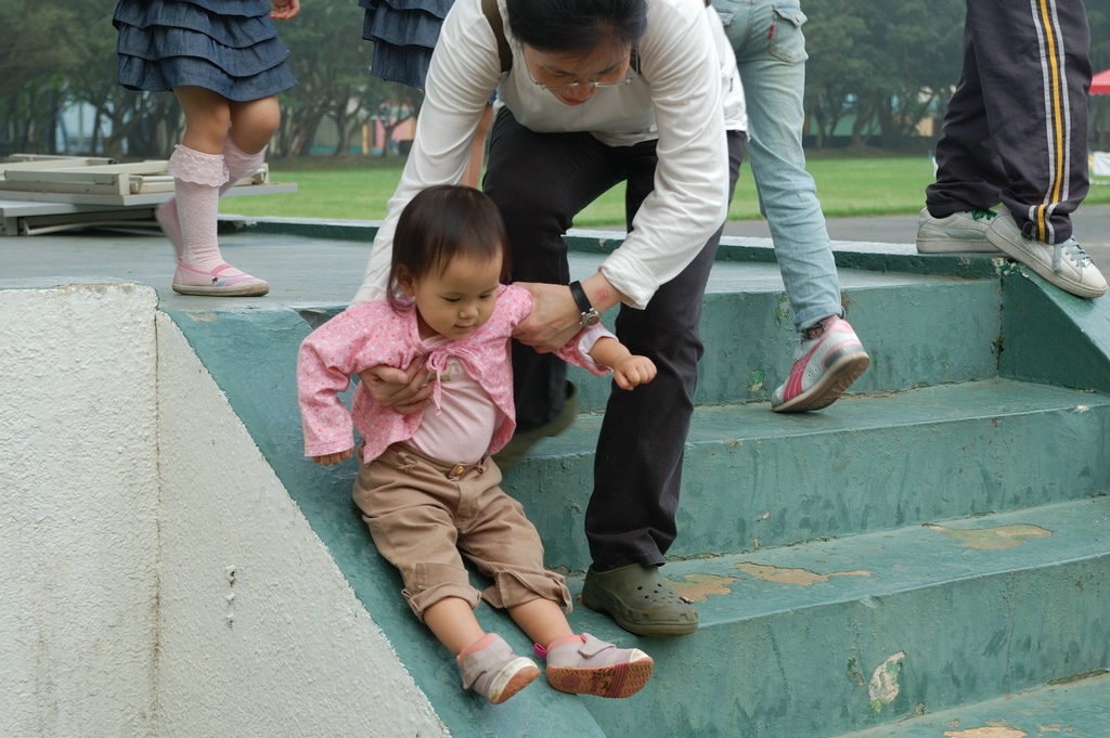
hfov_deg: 27.0
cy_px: 369
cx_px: 555
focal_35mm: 75
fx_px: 2311
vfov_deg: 18.2
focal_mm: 50
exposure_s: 1/125
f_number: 5.6
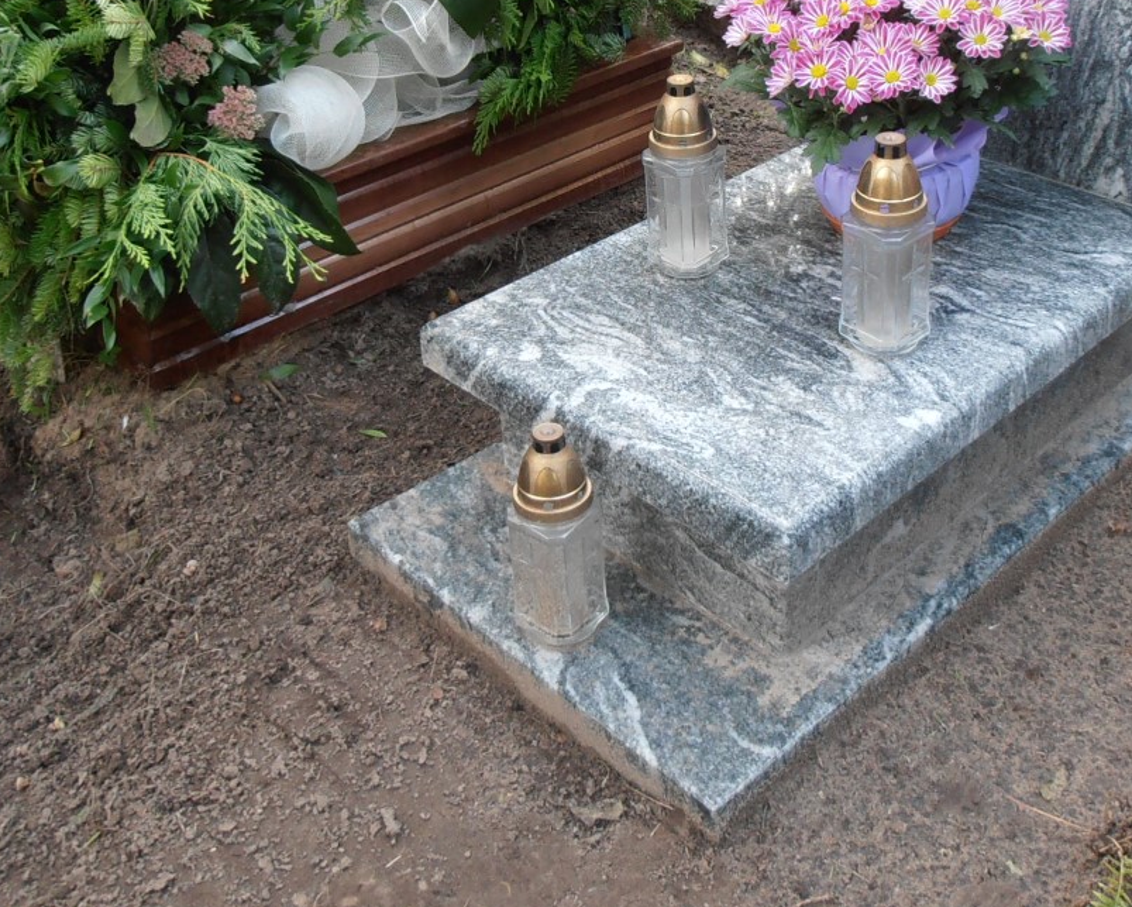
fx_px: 1408
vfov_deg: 34.7
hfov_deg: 43.6
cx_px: 687
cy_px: 199
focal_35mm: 42
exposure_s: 1/50
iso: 80
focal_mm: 4.2
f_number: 3
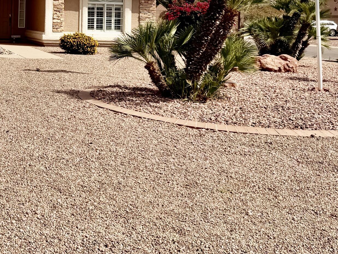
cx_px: -22
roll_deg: -1.1
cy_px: 1
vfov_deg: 24.1
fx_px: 566
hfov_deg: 30.2
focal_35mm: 58
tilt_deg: +1.3
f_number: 1.78
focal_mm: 6.76
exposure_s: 1/9091
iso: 80
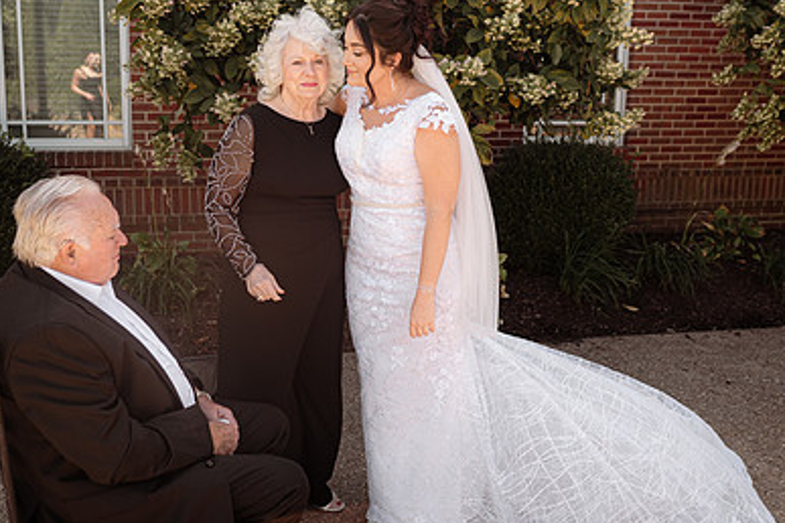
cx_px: 363
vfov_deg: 36.7
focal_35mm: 36
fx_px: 785
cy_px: 196
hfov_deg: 53.1
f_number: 2.8
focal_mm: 24
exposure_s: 1/640
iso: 160
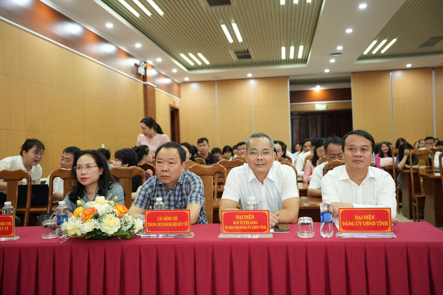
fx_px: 434
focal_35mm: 35
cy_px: 148
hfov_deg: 54.0
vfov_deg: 37.6
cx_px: 222
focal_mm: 35.3
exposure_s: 1/80
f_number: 3.2
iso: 800
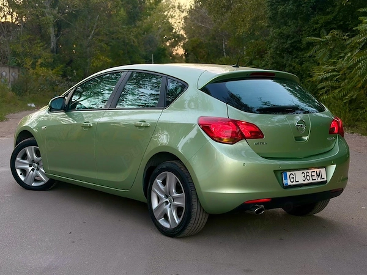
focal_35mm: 52
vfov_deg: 28.0
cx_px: 184
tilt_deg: -3.3
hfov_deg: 36.8
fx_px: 551
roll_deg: -0.4
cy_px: 138
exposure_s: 1/119
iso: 50
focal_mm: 5.96
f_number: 1.6
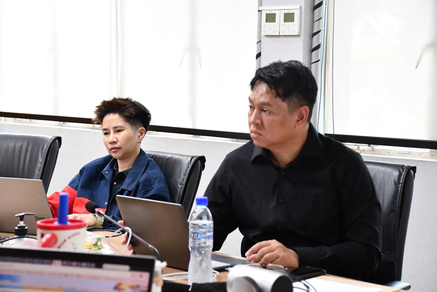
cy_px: 146
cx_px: 218
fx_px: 1056
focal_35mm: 87
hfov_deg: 23.4
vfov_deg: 15.7
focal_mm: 58
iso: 4500
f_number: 4.8
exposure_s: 1/125
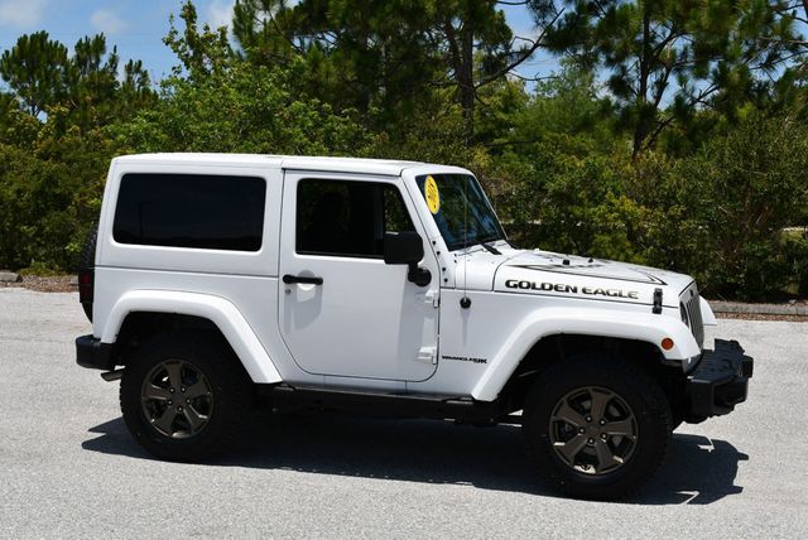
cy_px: 270
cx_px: 404
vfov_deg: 24.2
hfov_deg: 35.6
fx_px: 1258
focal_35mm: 56
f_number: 9
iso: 100
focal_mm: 28
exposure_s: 1/320
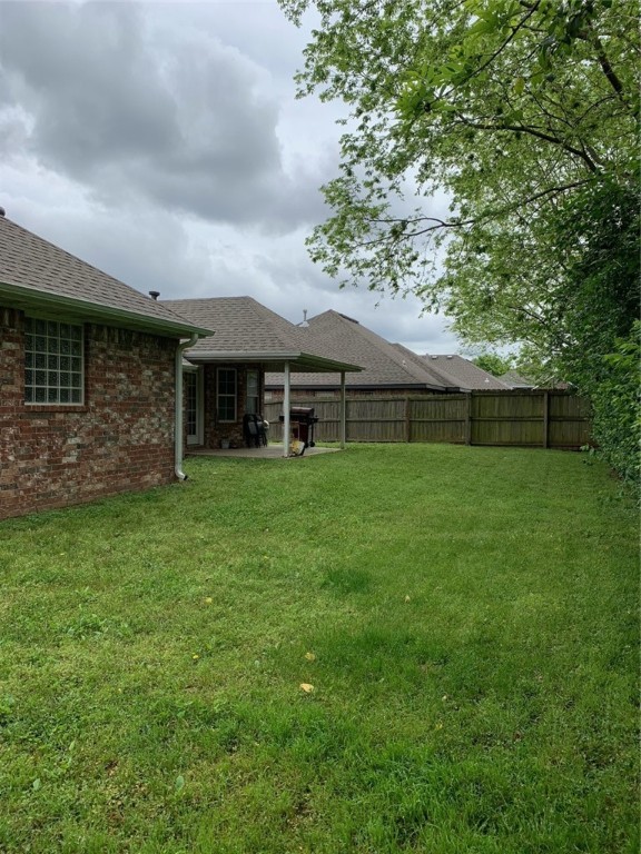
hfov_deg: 53.1
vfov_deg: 67.3
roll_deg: -0.1
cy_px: 427
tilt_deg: -0.5
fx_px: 642
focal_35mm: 26
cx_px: 320
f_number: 1.8
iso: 25
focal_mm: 4.25
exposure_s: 1/1916
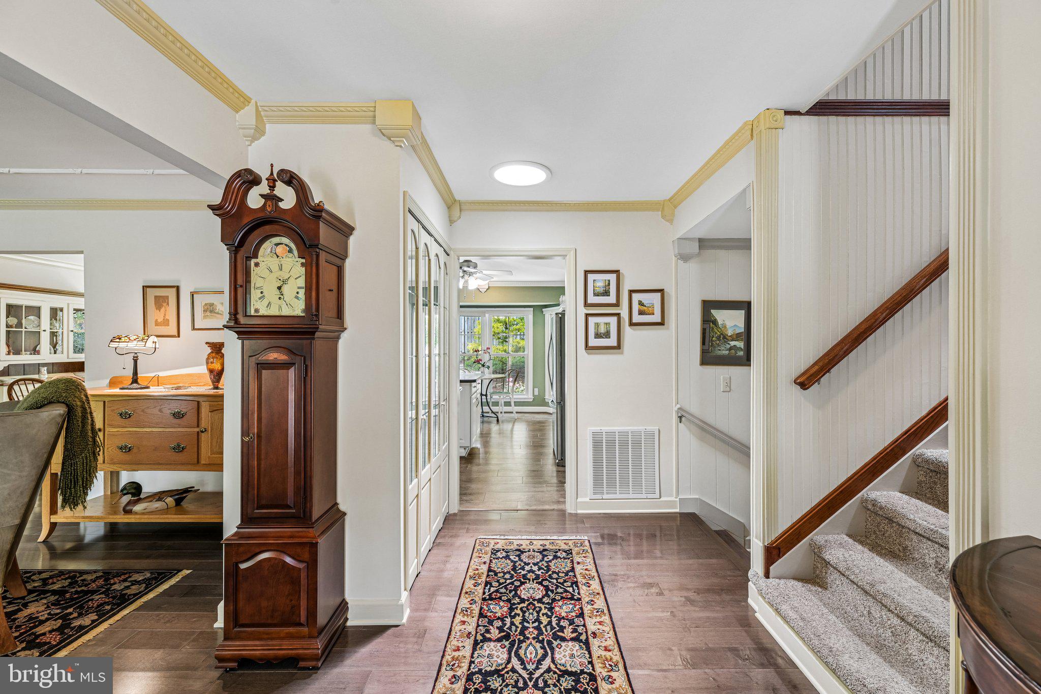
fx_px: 434
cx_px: 520
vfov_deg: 77.3
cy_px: 347
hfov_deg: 100.4
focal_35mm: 15
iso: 400
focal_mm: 15
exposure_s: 1/5
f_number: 8
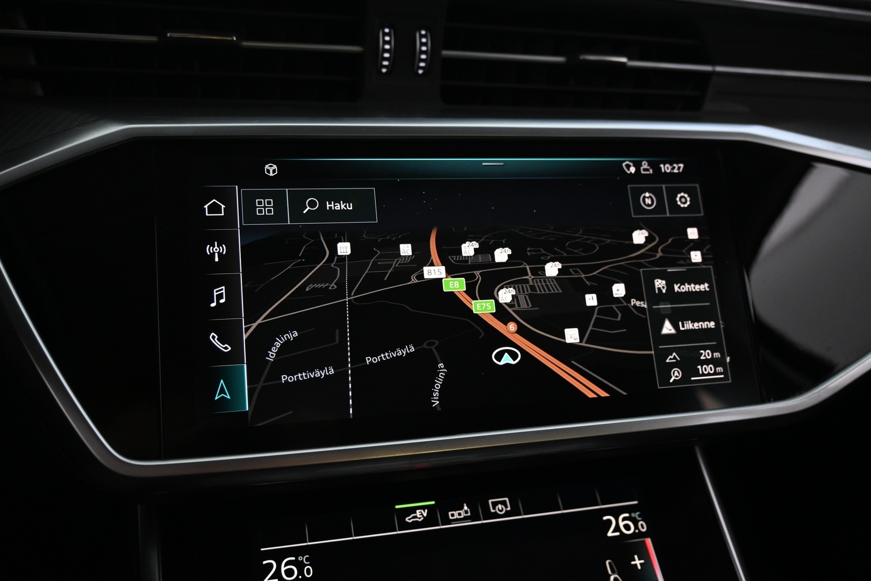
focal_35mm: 32
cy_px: 290
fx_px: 780
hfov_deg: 58.3
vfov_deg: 40.8
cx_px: 436
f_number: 4
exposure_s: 1/30
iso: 1800
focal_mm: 21.5
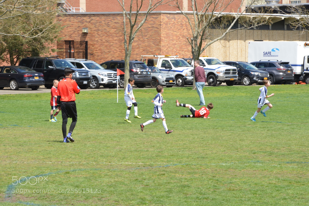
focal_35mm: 200
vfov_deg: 6.9
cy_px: 103
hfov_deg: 10.3
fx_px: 1717
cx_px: 154
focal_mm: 200
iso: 800
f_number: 22
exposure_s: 1/125
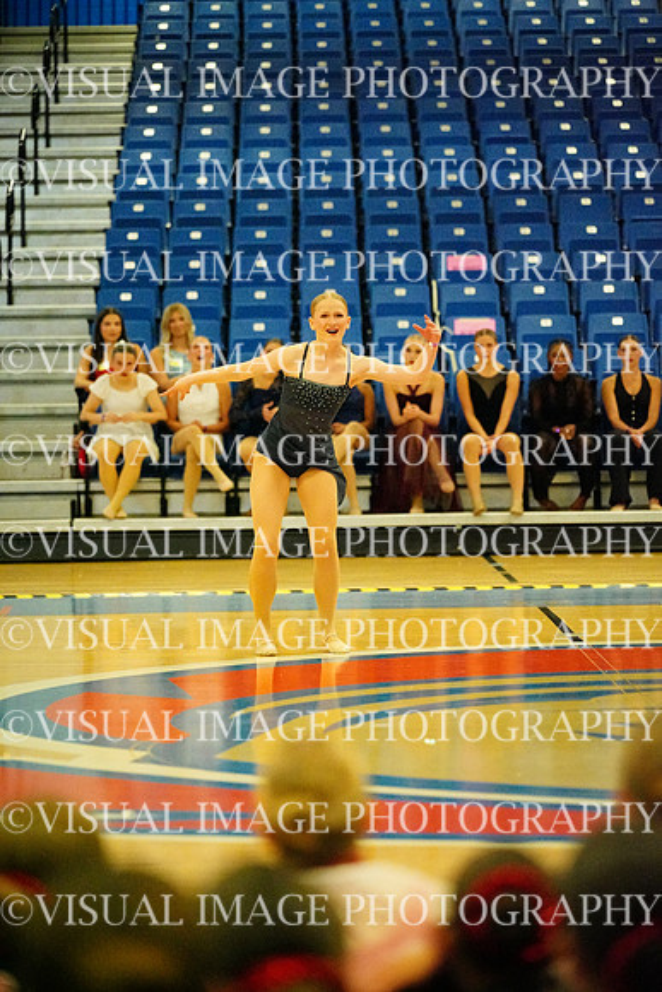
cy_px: 496
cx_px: 331
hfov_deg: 9.2
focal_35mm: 150
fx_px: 4135
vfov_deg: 13.7
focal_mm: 150
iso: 25600
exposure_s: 1/1600
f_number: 2.8
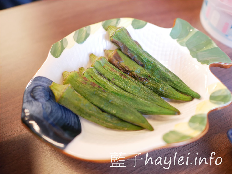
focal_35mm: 30
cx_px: 116
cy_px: 87
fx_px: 201
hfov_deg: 60.0
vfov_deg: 46.8
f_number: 1.7
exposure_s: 1/60
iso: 640
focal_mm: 15
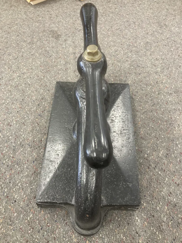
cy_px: 122
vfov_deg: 63.4
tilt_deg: -56.9
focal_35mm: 28
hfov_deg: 49.7
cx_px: 91
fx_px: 196
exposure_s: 1/50
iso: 200
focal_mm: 3.99
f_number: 1.8
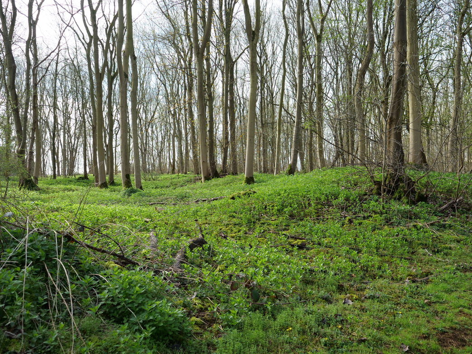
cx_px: 236
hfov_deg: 56.8
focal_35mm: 32
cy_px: 177
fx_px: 436
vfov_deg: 44.2
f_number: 3.2
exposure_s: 1/500
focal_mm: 16
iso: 200
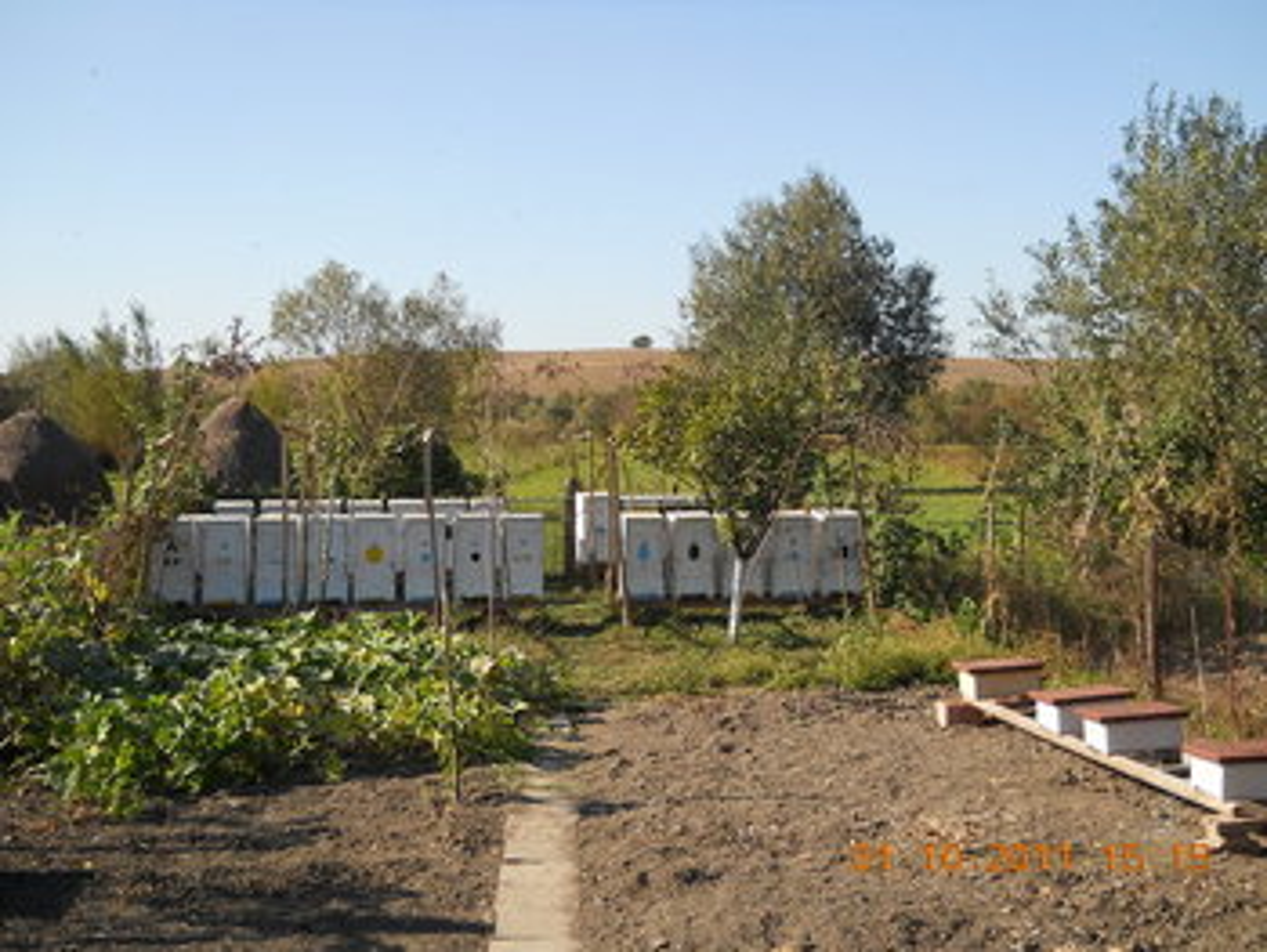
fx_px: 1502
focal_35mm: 41
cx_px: 634
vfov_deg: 35.2
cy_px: 476
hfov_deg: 45.7
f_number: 5.5
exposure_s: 1/250
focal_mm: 6.72
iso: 80
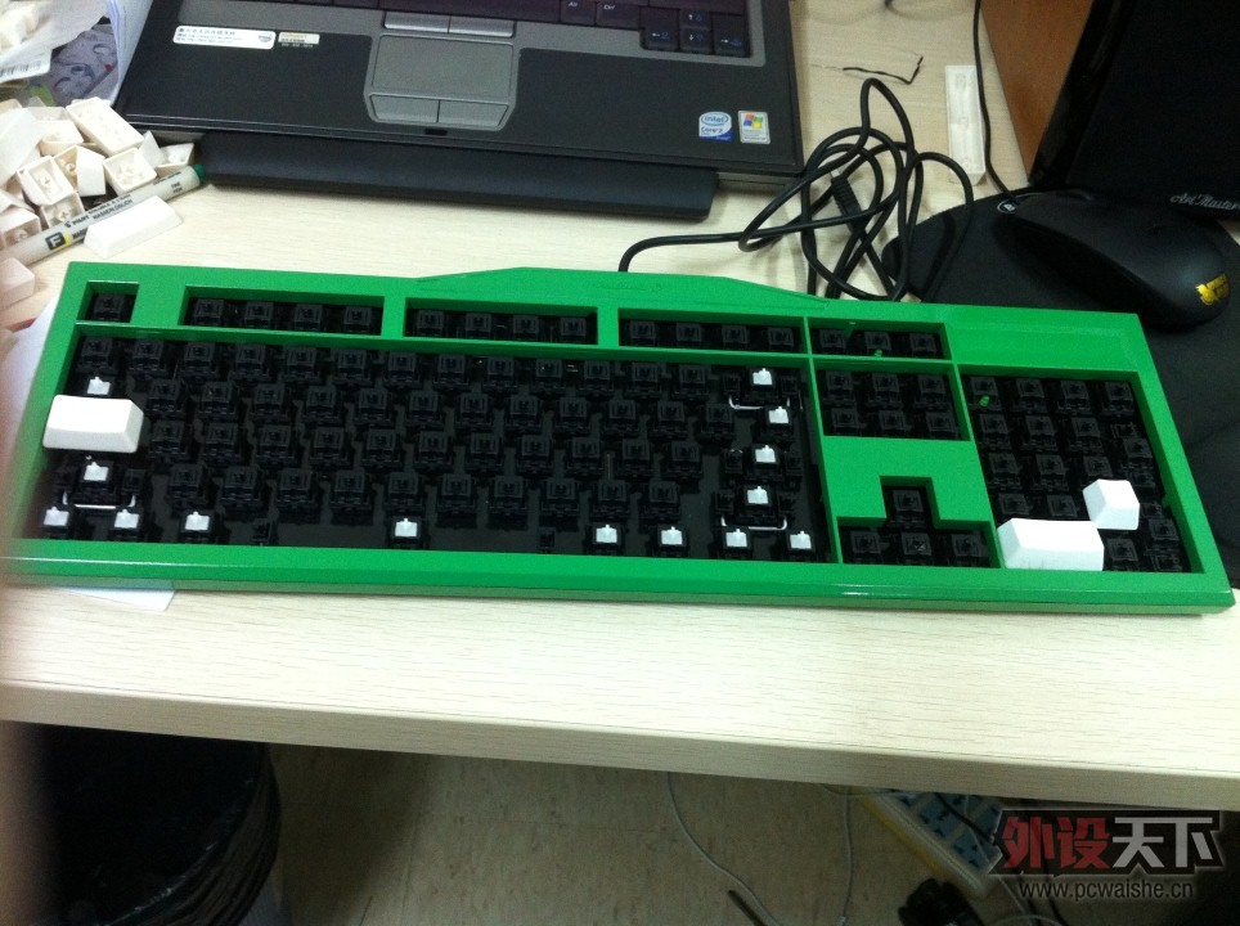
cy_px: 463
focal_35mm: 35
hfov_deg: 52.7
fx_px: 1252
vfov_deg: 40.6
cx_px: 620
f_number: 2.8
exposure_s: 1/15
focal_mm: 3.85
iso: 200
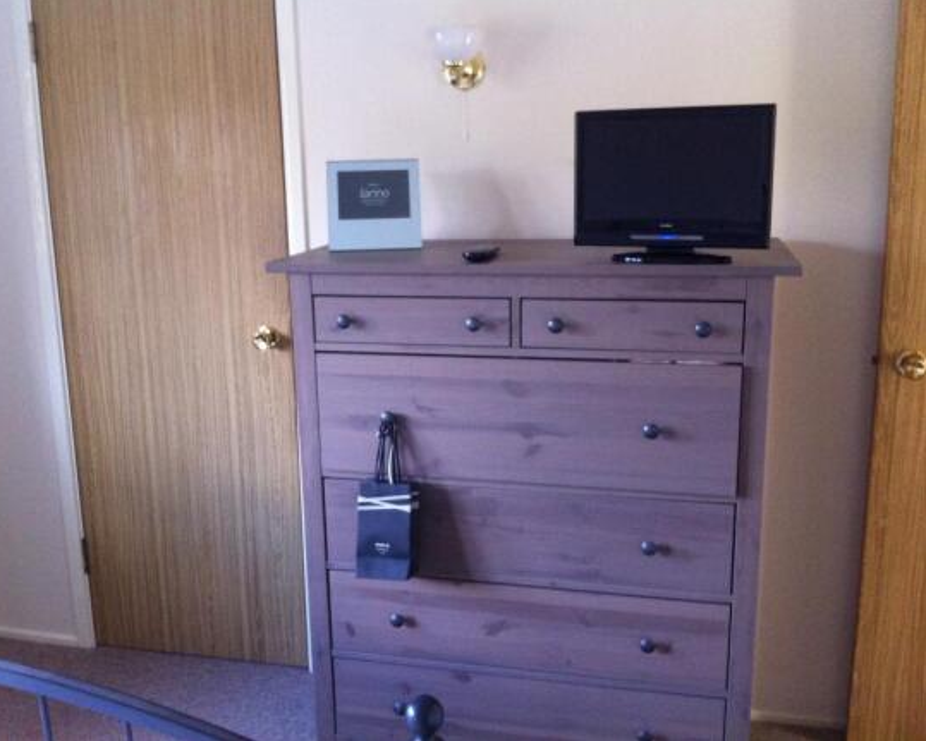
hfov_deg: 49.0
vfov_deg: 40.1
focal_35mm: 37
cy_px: 367
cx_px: 429
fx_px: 1014
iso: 250
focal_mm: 3.85
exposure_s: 1/17
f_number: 2.8
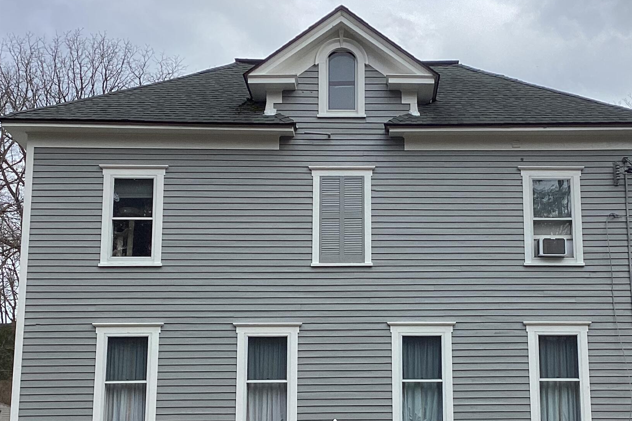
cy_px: 292
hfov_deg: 33.7
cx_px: 407
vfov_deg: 22.9
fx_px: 1036
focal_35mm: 59
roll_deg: +0.4
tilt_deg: +13.6
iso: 25
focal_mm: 3.3
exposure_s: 1/354
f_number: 2.4
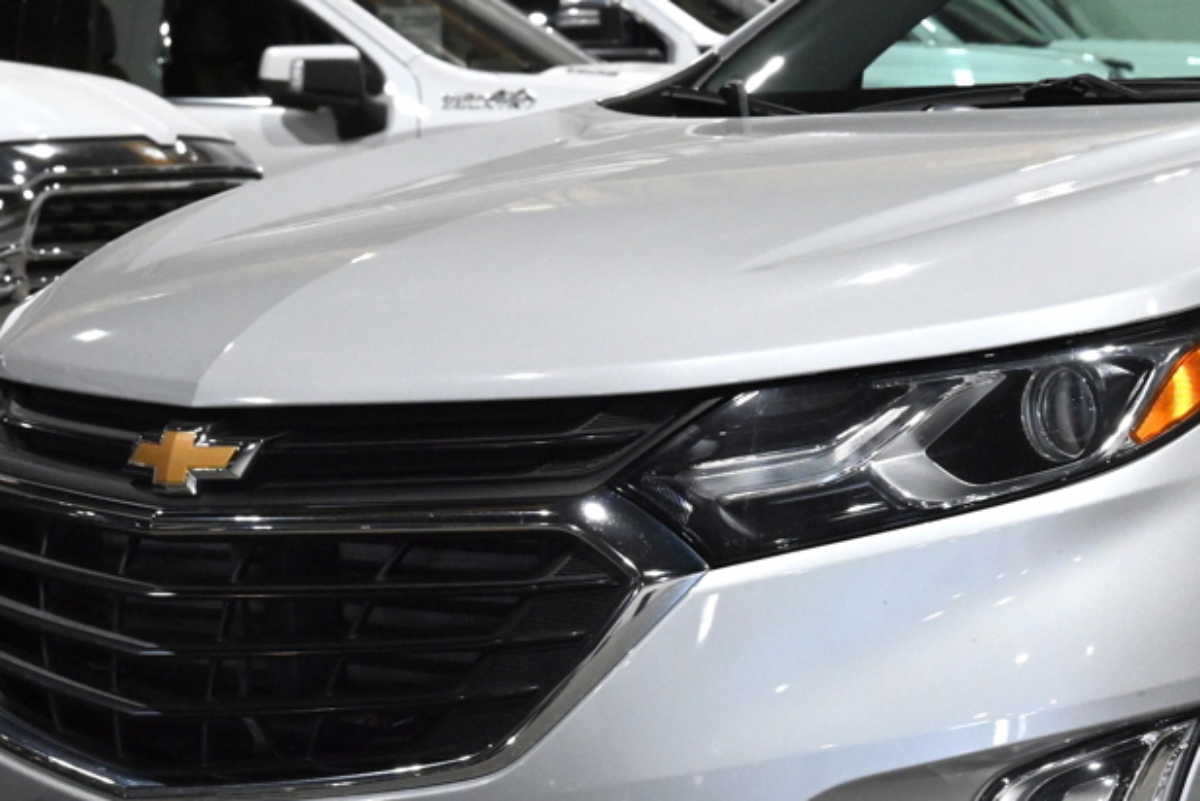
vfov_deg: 11.6
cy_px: 589
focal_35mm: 118
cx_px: 1348
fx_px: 3935
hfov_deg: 16.8
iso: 4000
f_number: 7.1
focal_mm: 45
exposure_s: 1/320
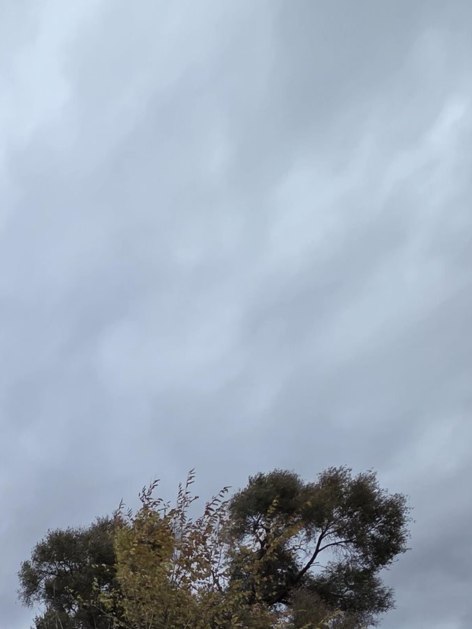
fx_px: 600
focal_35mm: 33
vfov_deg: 37.9
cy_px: 788
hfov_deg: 33.8
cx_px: -109
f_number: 2.2
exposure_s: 1/970
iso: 50
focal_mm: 2.2
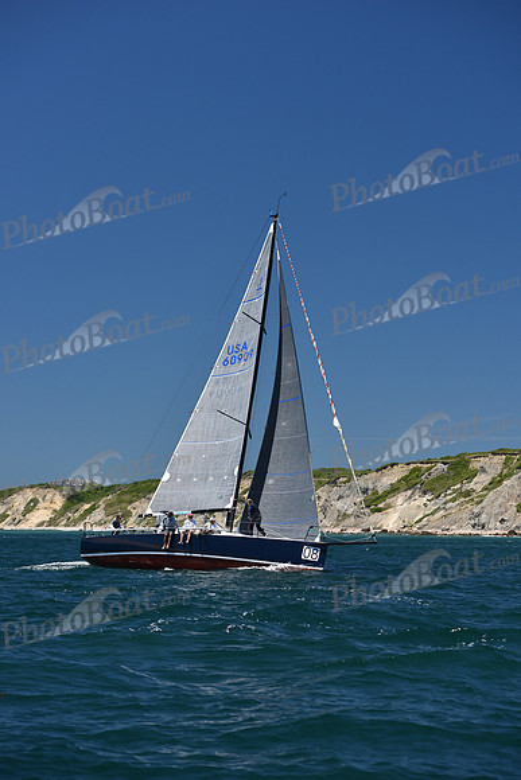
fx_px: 1844
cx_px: 260
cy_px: 390
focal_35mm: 85
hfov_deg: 16.1
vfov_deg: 23.9
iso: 250
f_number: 5
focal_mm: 85
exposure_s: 1/800
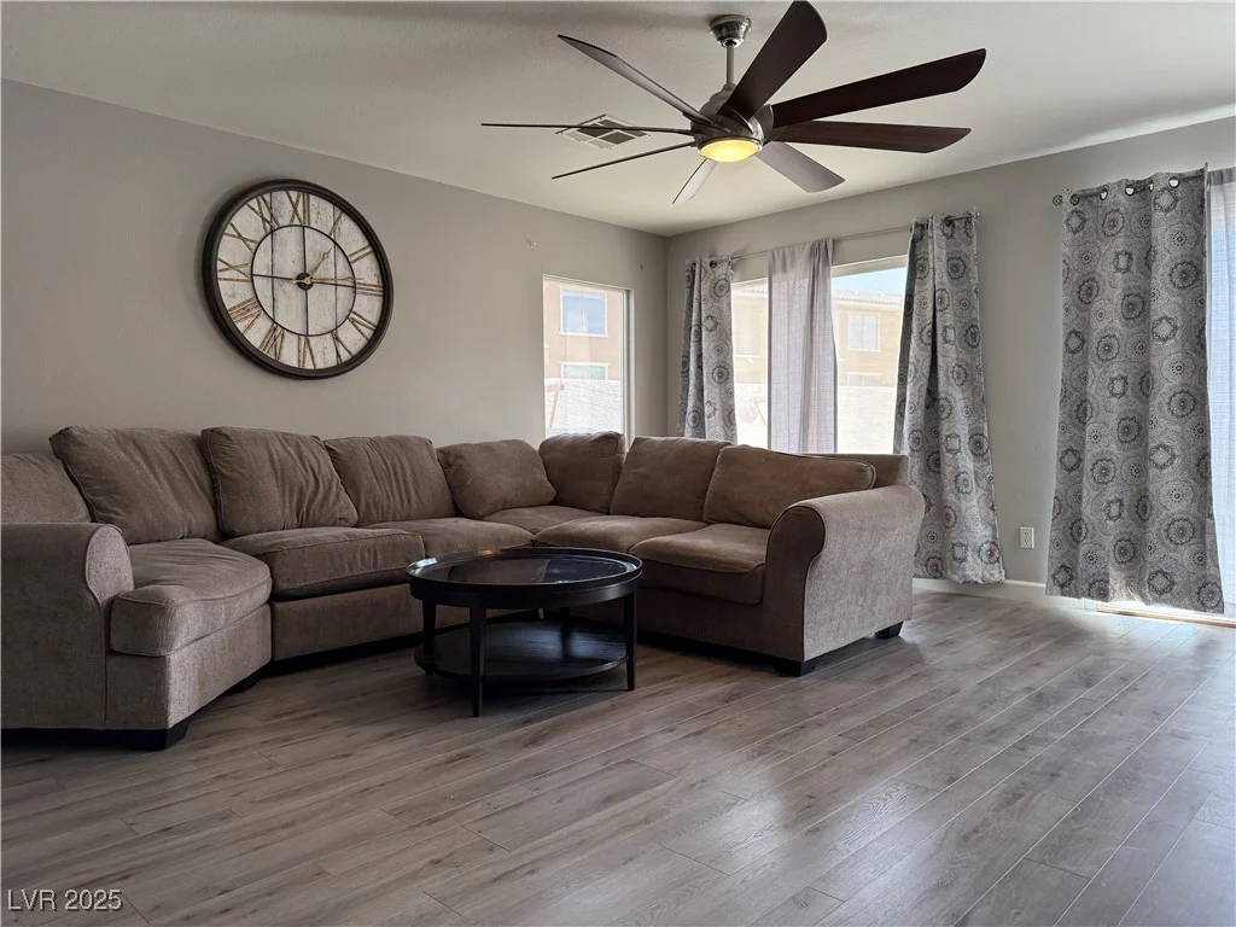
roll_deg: +0.3
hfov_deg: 71.6
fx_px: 857
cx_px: 618
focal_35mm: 24
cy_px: 464
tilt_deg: -1.7
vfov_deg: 56.8
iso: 200
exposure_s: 1/234
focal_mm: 6.76
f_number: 1.78
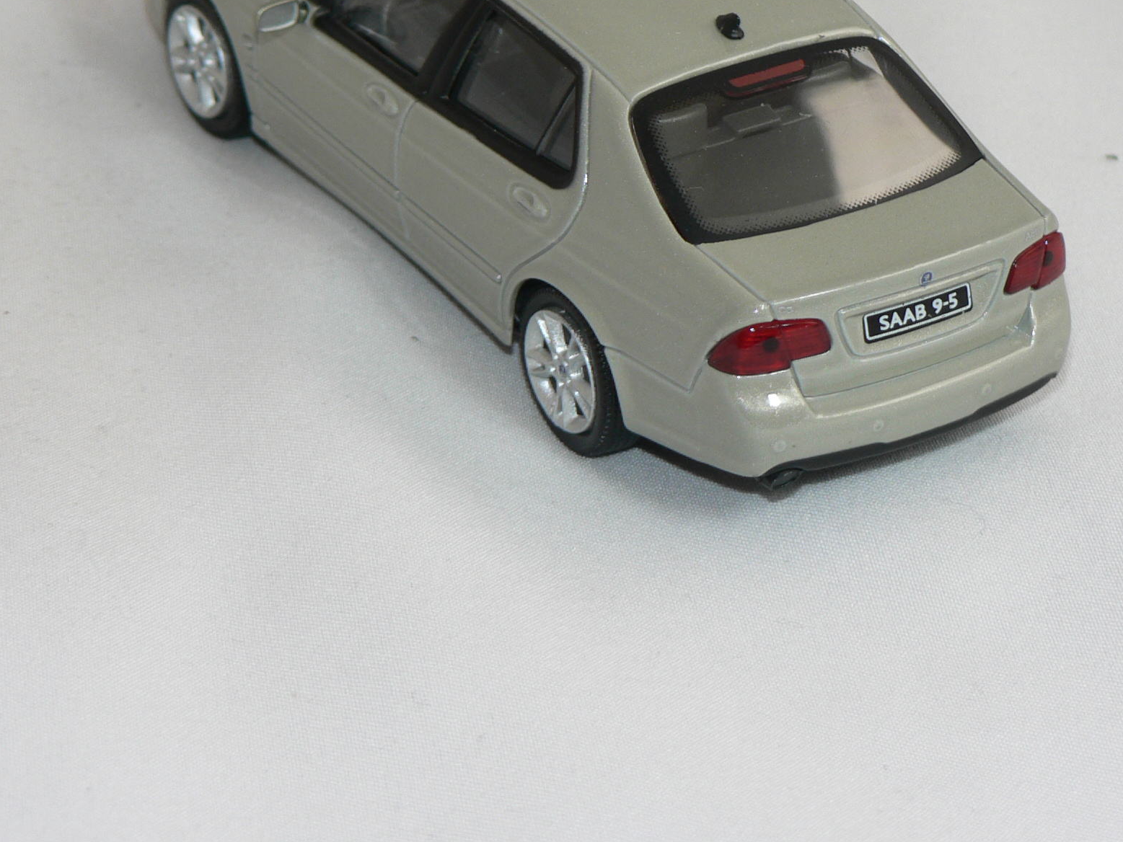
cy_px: 168
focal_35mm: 143
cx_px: 644
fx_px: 4640
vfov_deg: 10.3
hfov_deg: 13.8
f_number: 3.2
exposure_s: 1/80
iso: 80
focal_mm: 14.5
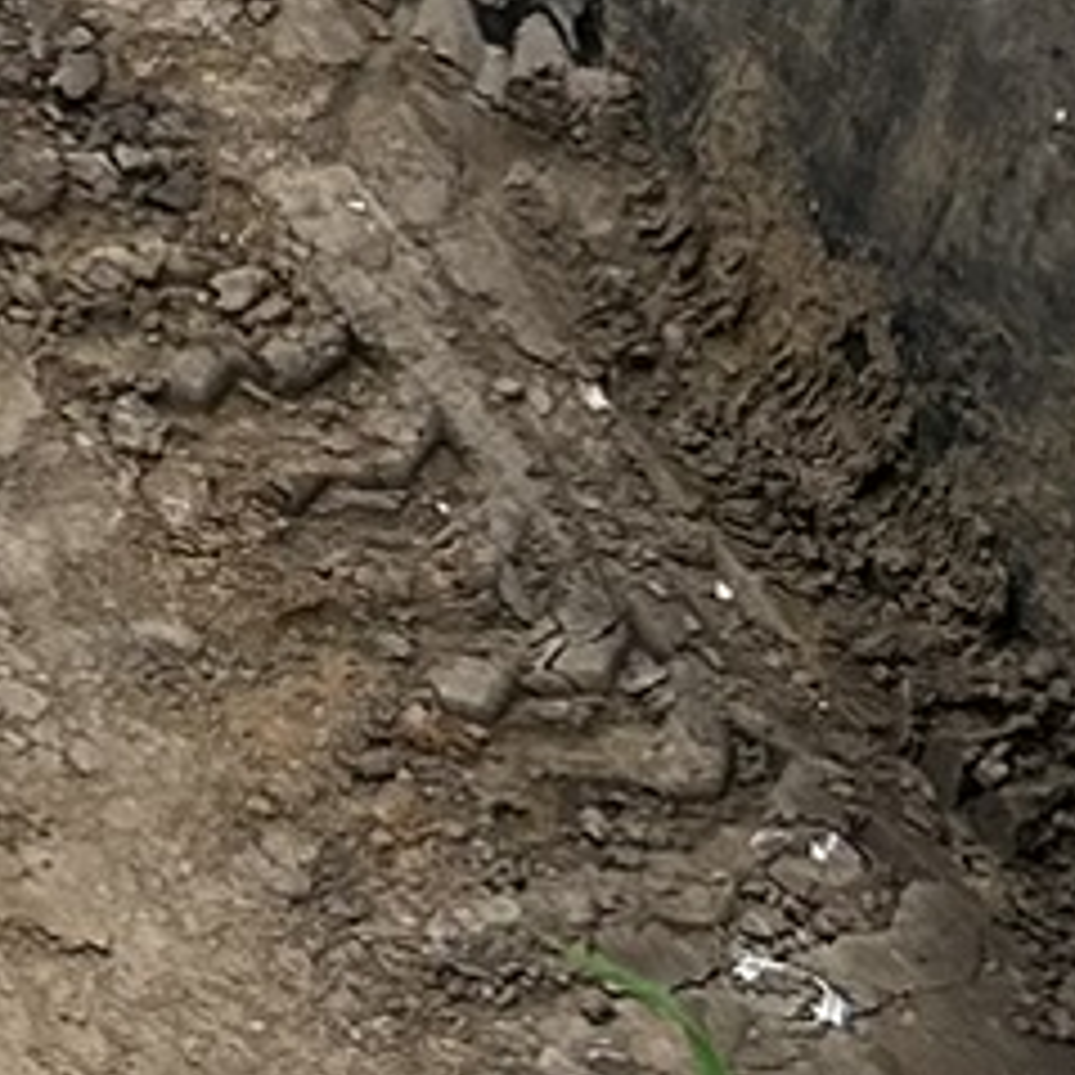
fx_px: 6922
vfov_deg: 8.4
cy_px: -1178
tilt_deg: -28.2
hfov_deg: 7.8
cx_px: -2024
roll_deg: -7.1
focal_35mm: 197
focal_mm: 5.7
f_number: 1.5
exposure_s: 1/808
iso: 50
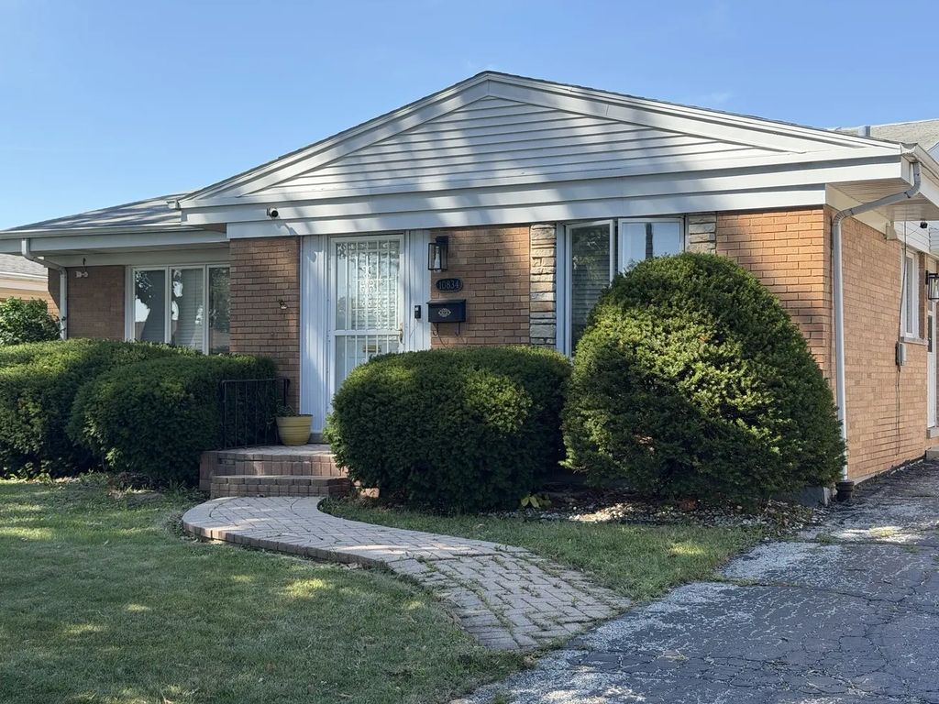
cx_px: 470
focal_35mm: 48
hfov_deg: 39.7
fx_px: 1302
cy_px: 352
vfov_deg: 30.3
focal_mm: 6.76
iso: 100
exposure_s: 1/1838
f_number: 1.78
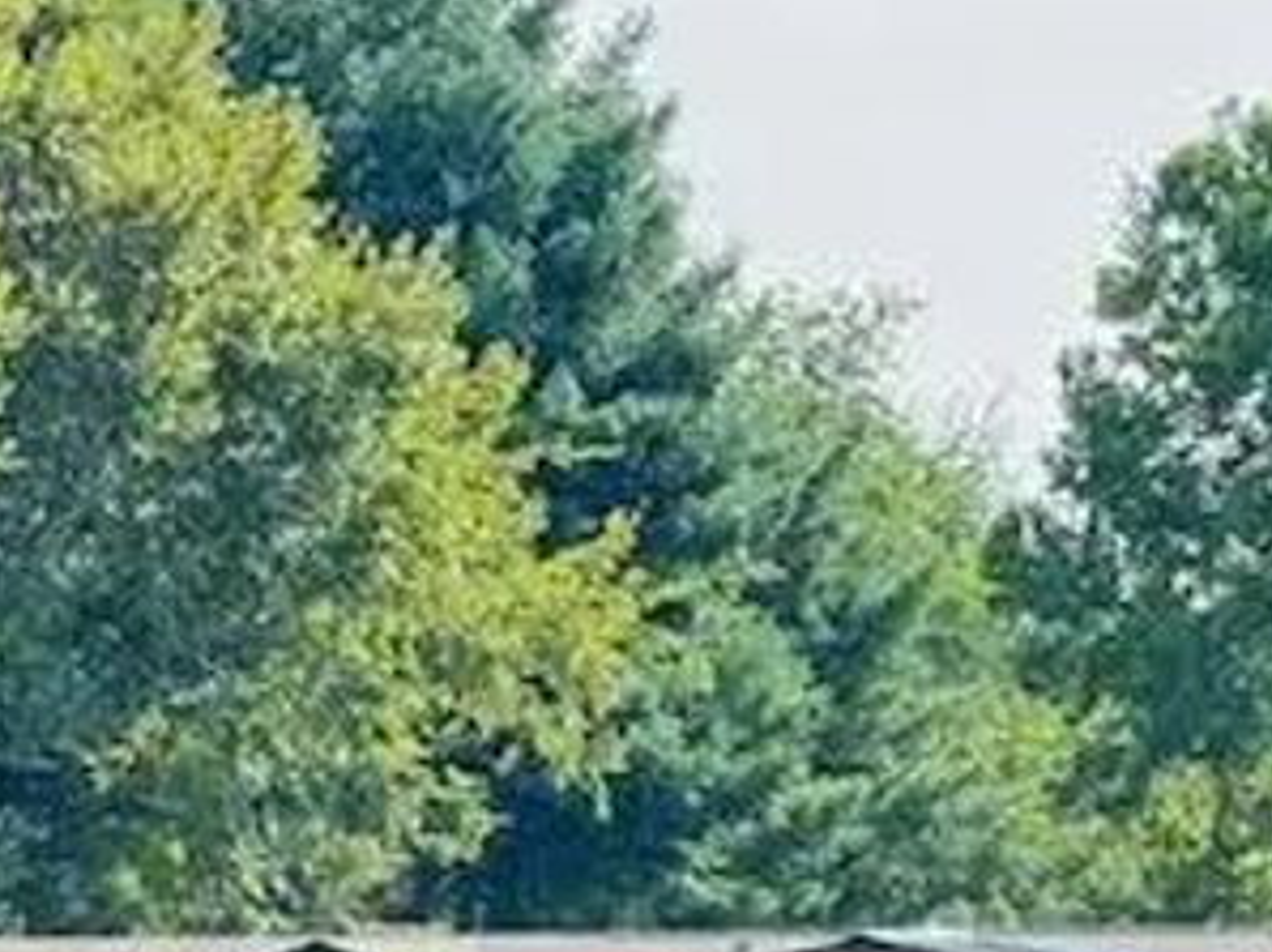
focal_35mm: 165
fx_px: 6058
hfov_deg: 12.0
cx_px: 657
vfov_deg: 8.9
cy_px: 1016
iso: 64
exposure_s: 1/470
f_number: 1.78
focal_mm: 6.76
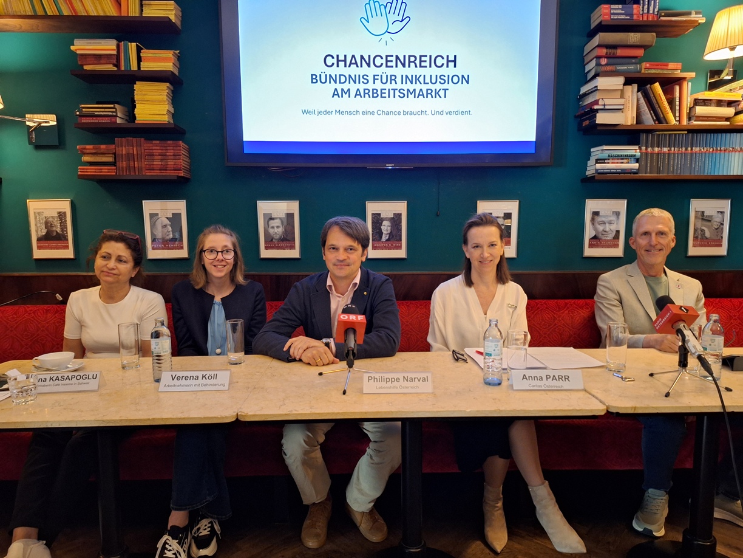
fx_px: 494
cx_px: 372
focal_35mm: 23
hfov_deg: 73.9
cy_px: 279
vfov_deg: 58.9
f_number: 1.8
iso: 400
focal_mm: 5.54
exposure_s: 1/20
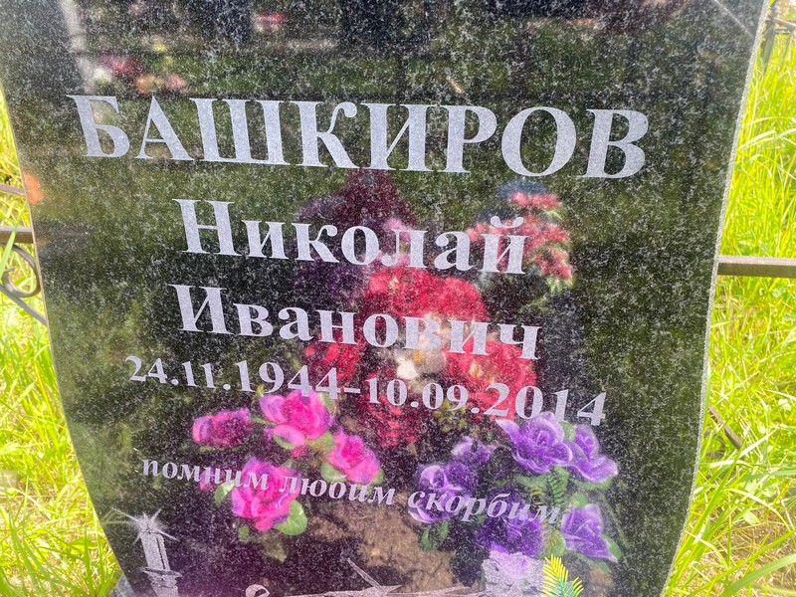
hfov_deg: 67.3
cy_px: 298
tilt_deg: -31.7
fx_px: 598
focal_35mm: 26
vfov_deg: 53.1
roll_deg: +0.2
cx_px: 398
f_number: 1.8
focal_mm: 4.25
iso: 32
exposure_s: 1/277
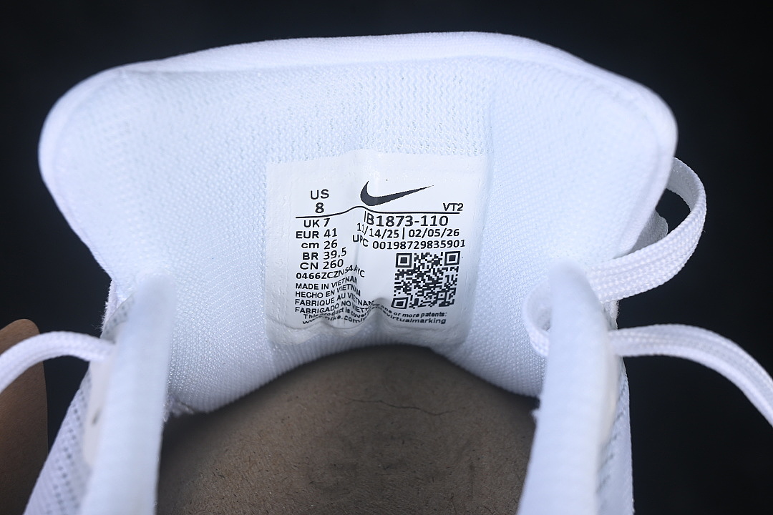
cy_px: 258
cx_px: 386
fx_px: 1610
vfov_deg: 18.2
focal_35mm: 75
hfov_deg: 27.0
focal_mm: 50
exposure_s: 1/80
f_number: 8
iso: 160
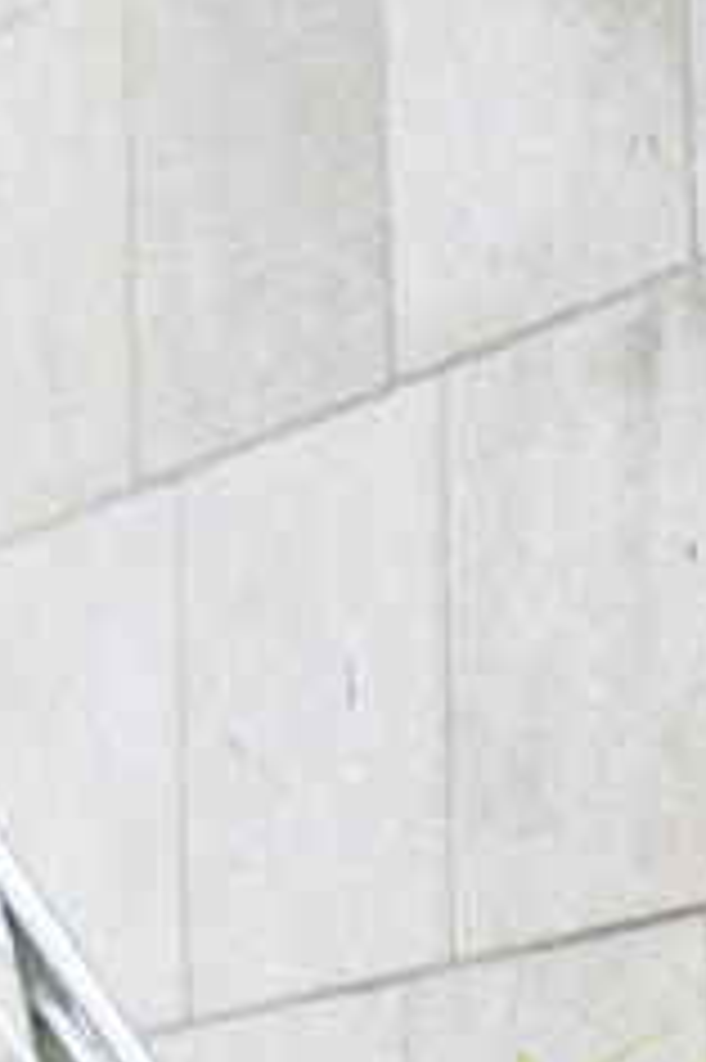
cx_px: -2864
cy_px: 1098
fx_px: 9191
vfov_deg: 6.6
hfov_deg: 3.9
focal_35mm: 312
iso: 200
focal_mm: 46
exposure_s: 1/200
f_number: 2.8
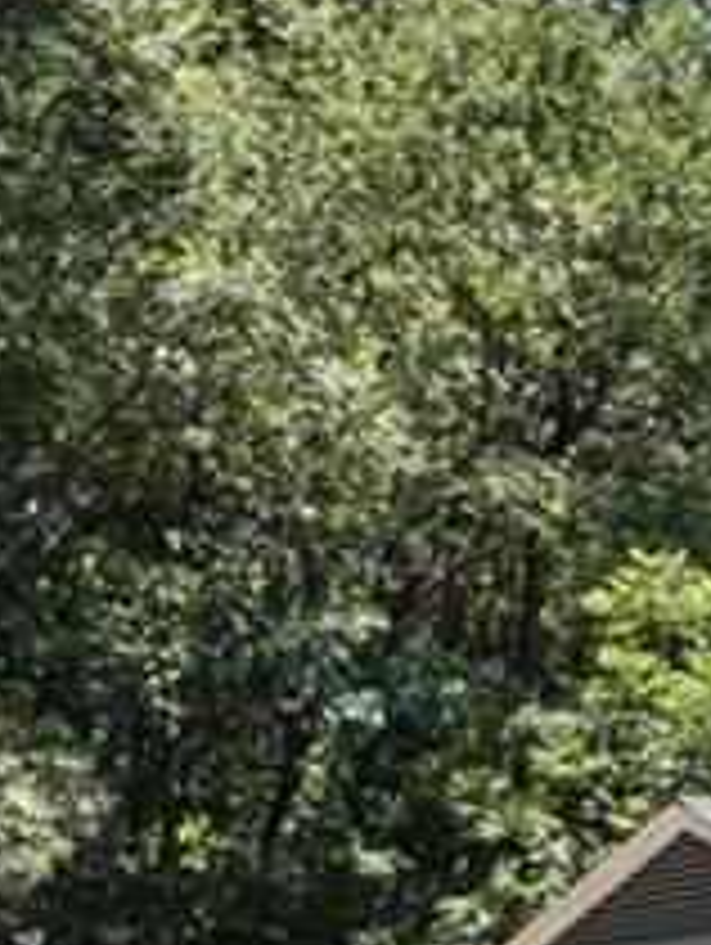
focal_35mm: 131
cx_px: 1476
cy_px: 1325
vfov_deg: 14.2
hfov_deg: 10.3
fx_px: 3580
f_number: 6.3
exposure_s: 1/320
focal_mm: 10.26
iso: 100
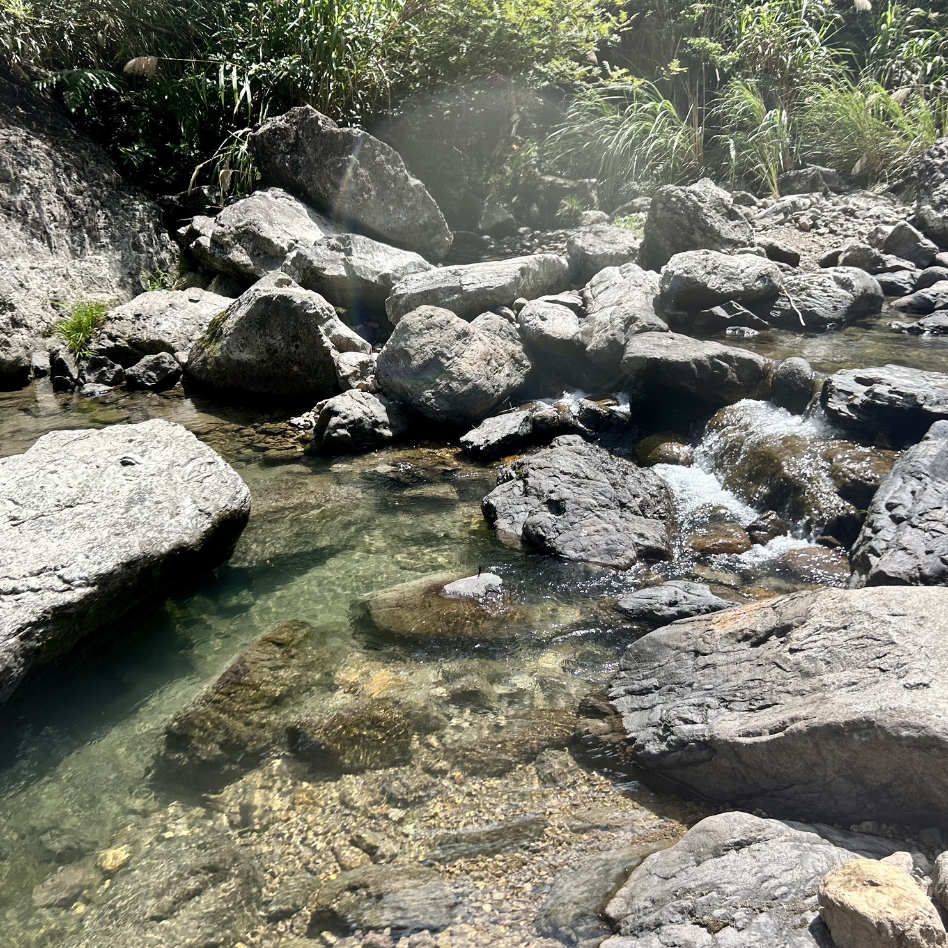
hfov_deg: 52.5
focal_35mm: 31
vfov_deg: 52.5
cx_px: 465
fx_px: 961
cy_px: 470
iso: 50
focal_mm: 5.7
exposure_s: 1/2299
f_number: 1.5
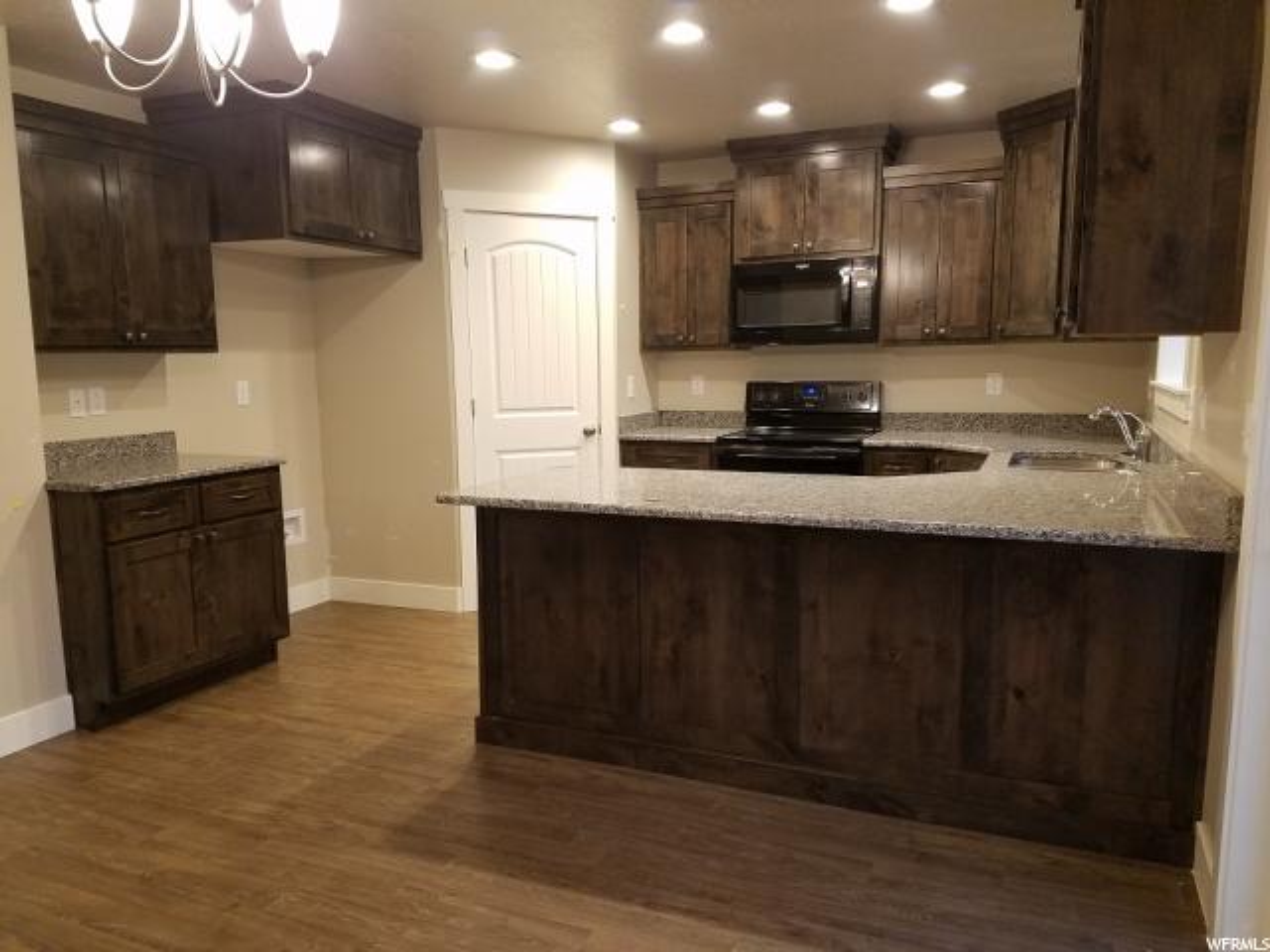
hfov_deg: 67.3
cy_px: 476
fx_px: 954
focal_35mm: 26
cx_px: 635
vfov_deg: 53.1
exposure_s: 1/60
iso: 200
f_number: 1.7
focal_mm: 4.2
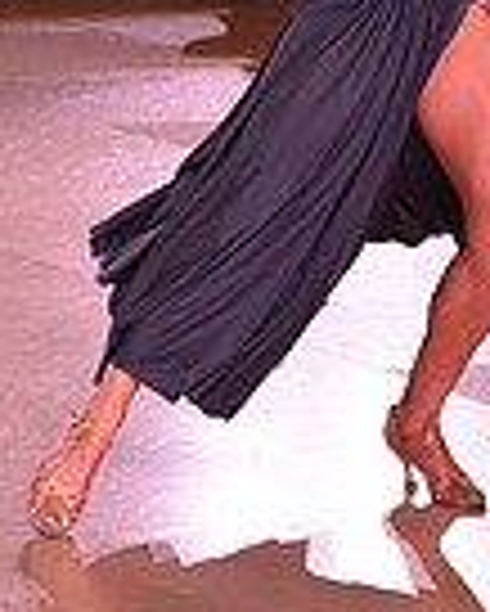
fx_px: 4780
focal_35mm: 264
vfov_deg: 7.2
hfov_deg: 5.8
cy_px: -171
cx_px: -79
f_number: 6.3
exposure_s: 1/400
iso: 2500
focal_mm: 66
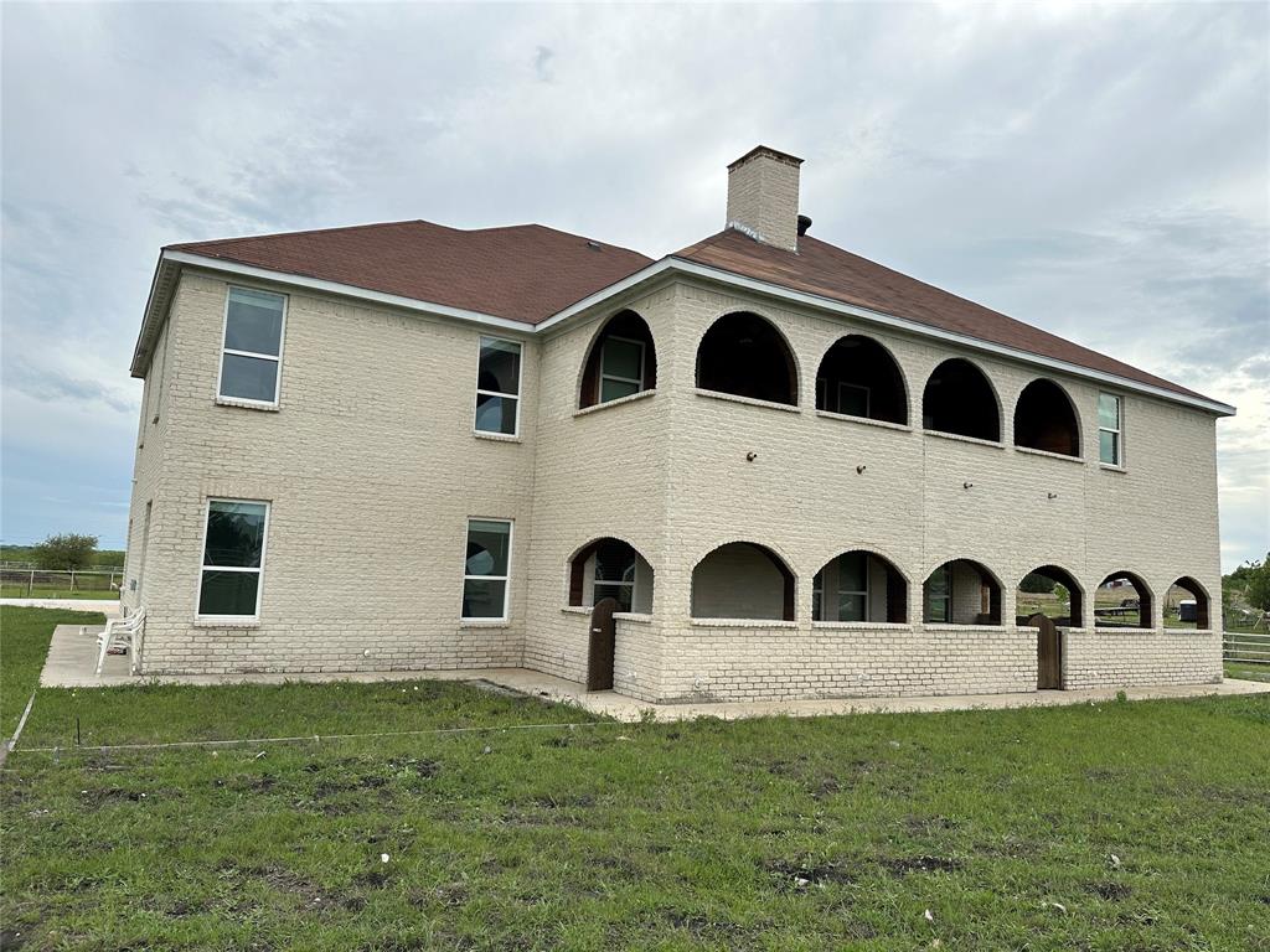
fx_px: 881
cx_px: 635
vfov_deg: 56.8
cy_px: 476
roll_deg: -2.7
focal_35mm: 24
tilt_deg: +6.2
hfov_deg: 71.6
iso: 80
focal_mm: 6.86
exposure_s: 1/3861
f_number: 1.78
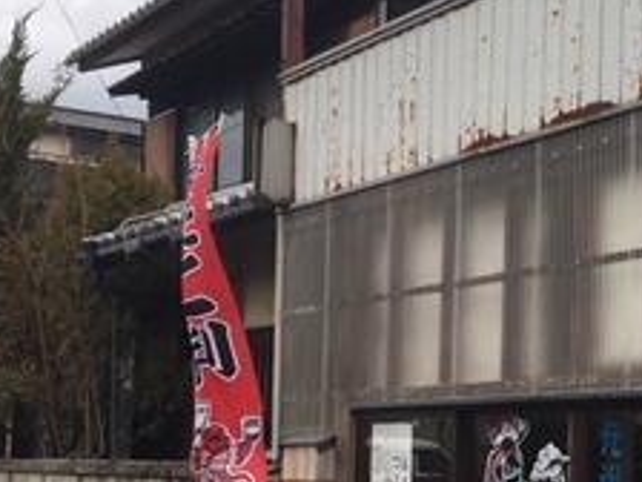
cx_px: 708
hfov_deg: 22.2
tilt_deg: +1.8
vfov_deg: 17.6
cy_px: 402
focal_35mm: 83
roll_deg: +0.6
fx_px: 1539
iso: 25
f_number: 2.2
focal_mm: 4.15
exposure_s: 1/345
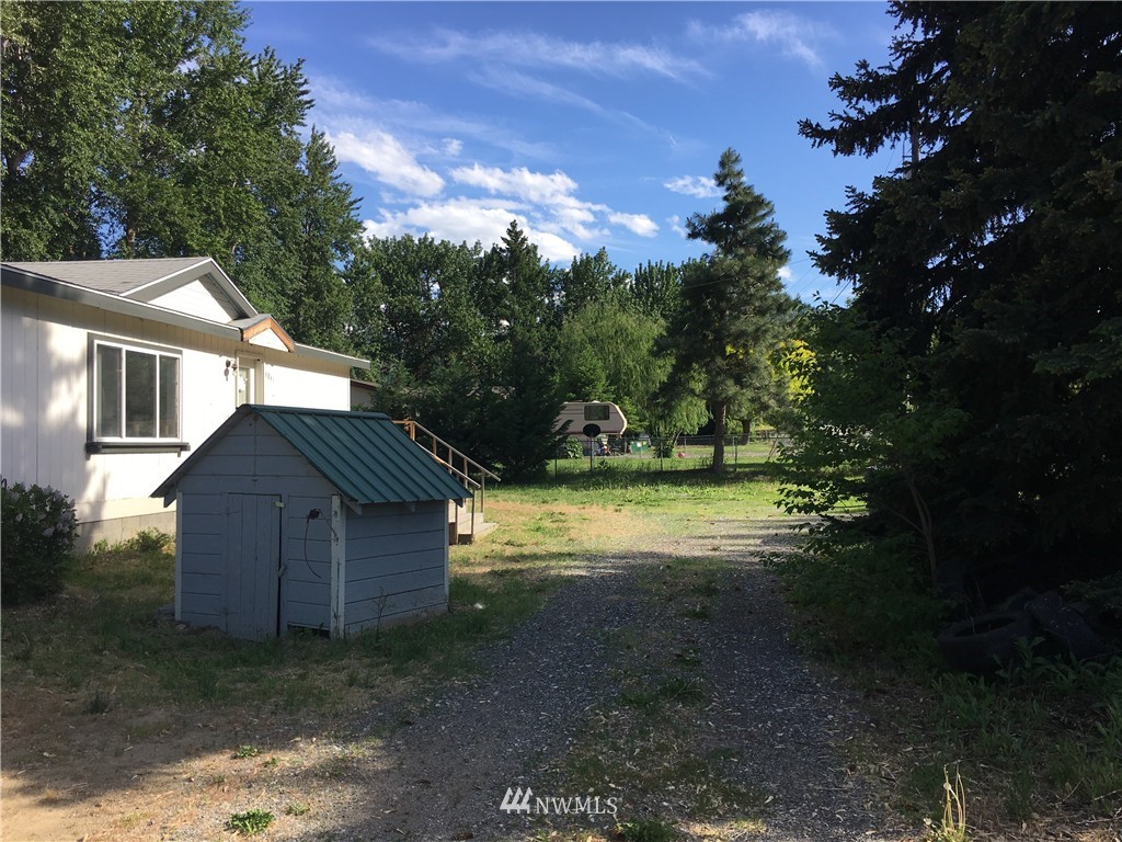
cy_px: 421
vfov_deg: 48.2
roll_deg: +1.4
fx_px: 940
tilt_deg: +0.5
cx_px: 561
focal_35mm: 29
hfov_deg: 61.7
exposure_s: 1/874
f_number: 2.2
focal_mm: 4.15
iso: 25
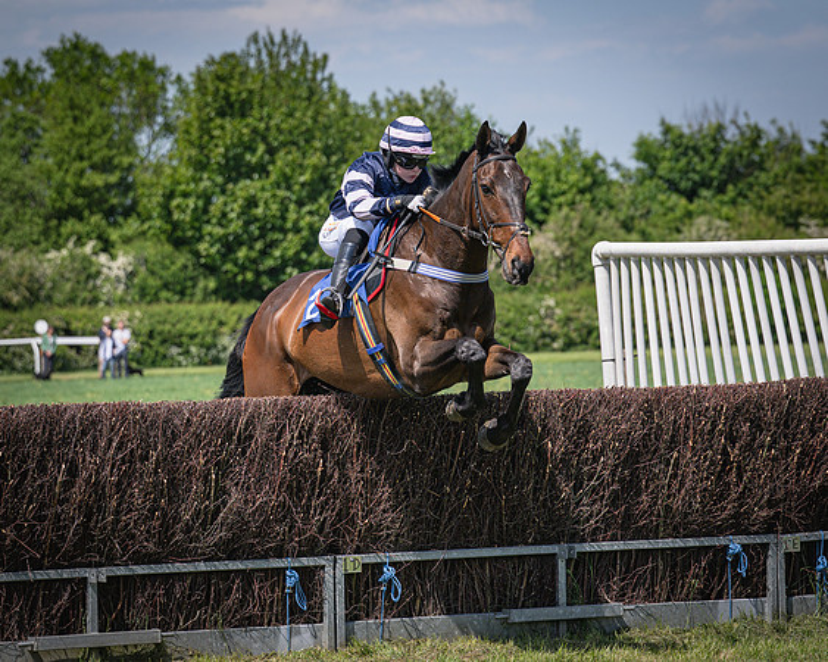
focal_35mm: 193
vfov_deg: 8.0
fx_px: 4727
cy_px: 307
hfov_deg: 10.0
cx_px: 428
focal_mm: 115
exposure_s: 1/3200
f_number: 4
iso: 200
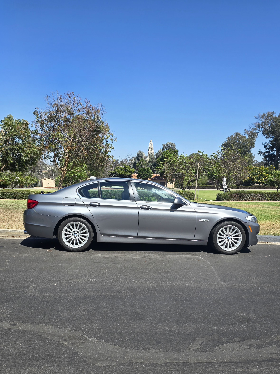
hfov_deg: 58.9
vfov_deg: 73.9
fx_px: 248
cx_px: 140
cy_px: 187
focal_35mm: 23
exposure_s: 1/625
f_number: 1.7
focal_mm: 6.3
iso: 12
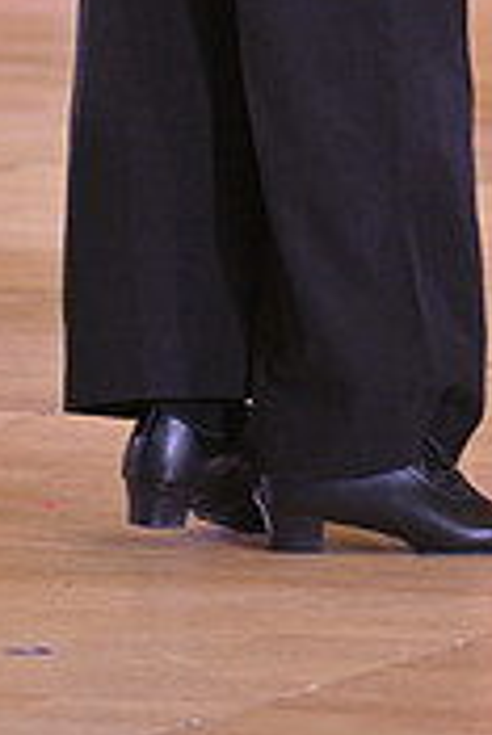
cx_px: 721
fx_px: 13543
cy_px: -449
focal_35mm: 662
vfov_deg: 3.1
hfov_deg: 2.1
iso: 2500
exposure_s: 1/400
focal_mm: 200
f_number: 4.5
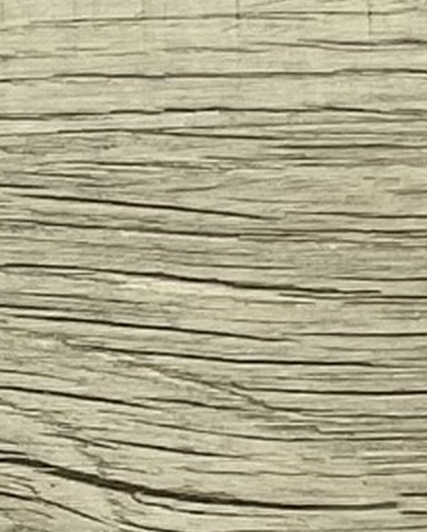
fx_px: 3265
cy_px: 768
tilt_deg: -83.4
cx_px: -1014
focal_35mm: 207
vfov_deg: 9.1
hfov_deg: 6.6
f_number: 1.8
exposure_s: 1/997
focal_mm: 3
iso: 16
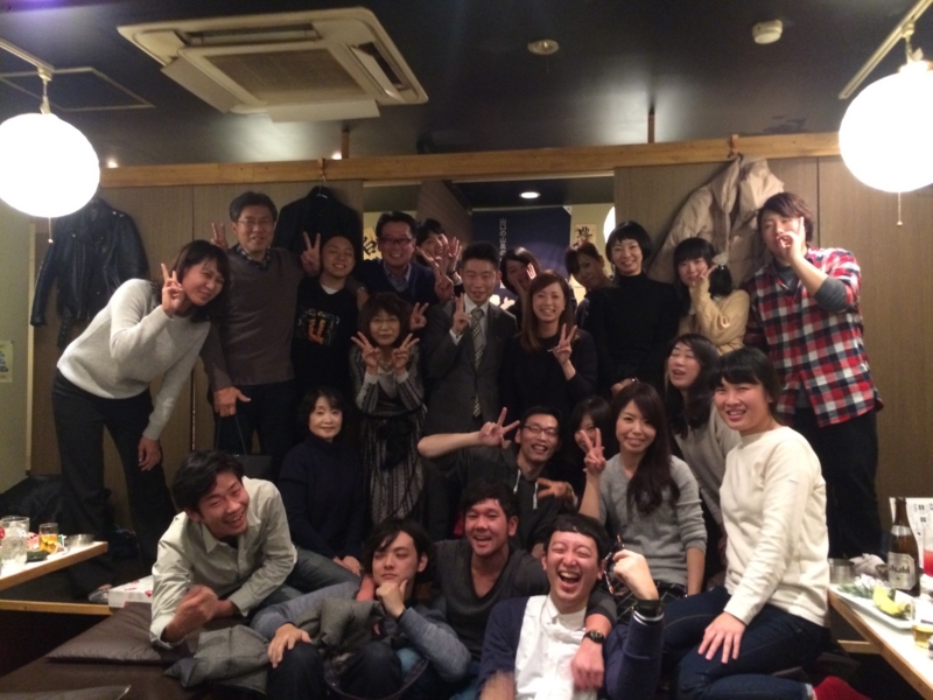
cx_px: 466
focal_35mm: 29
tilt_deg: +1.0
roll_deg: +0.9
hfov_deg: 61.7
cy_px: 350
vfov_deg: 48.2
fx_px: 782
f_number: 2.2
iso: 320
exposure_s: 1/15
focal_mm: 4.15
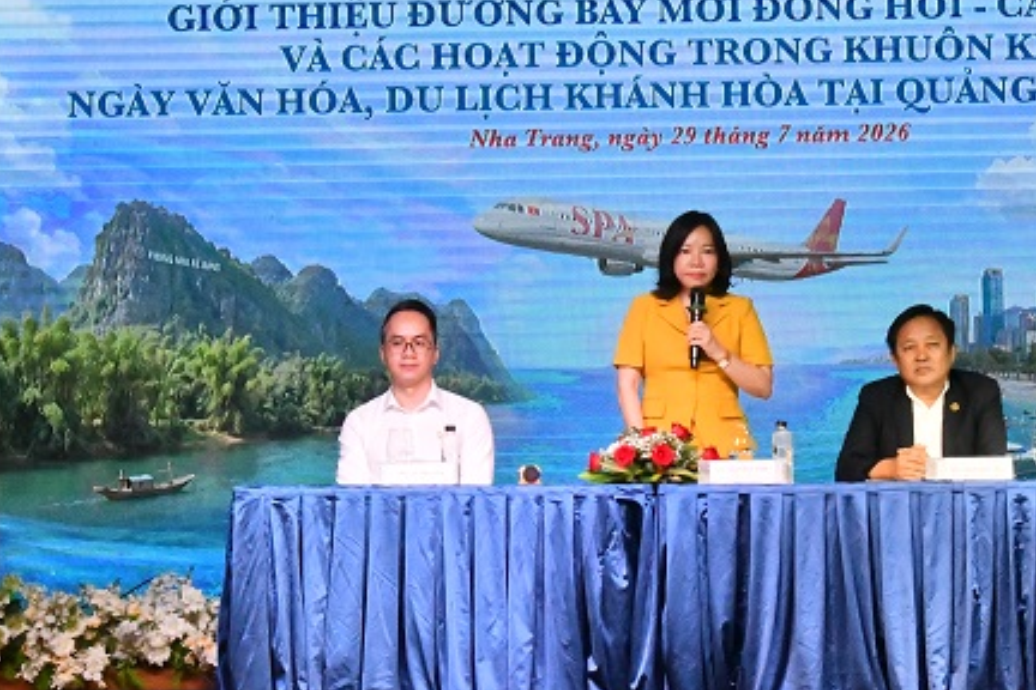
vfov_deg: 12.0
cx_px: 695
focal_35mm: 114
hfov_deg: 17.9
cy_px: 264
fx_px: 3280
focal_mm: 55
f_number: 29
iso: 12800
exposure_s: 1/125
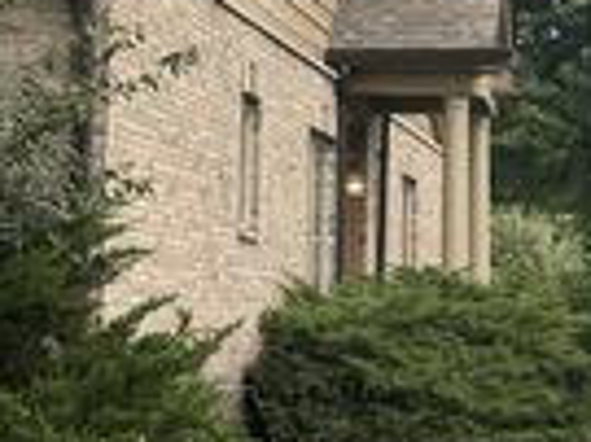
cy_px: -15
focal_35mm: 89
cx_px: -184
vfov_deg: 16.2
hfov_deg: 20.1
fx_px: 1518
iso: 80
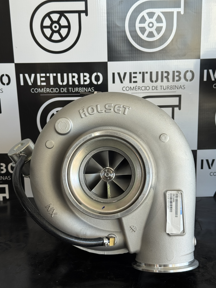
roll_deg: +1.6
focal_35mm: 49
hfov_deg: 29.7
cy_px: 146
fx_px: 408
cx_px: 107
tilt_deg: -11.6
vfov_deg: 38.9
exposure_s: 1/144
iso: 50
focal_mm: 6.76
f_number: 1.78
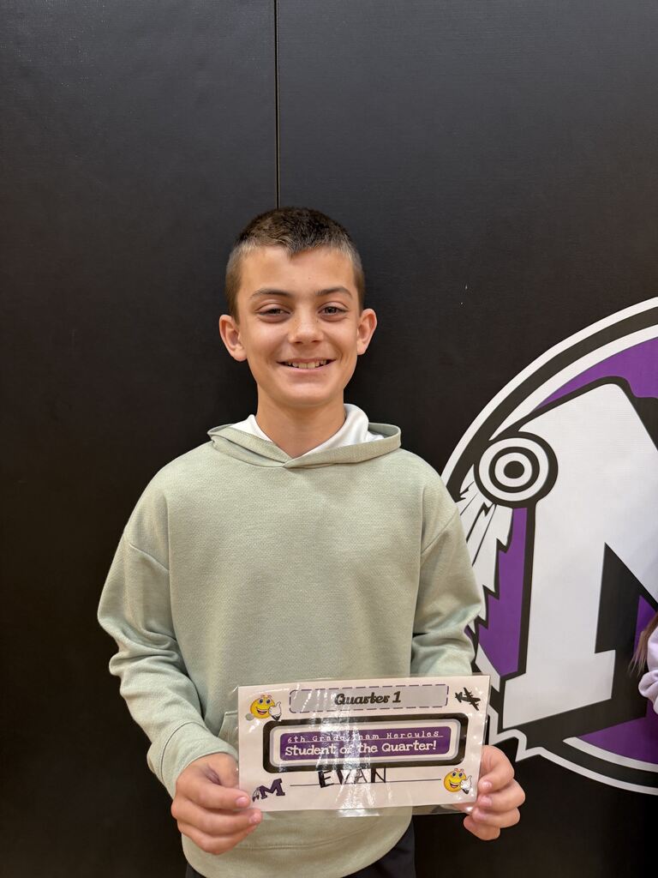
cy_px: 439
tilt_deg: -11.6
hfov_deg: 56.8
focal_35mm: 24
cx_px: 329
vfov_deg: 71.6
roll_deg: +0.5
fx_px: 608
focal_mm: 6.76
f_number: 1.78
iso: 200
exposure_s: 1/60
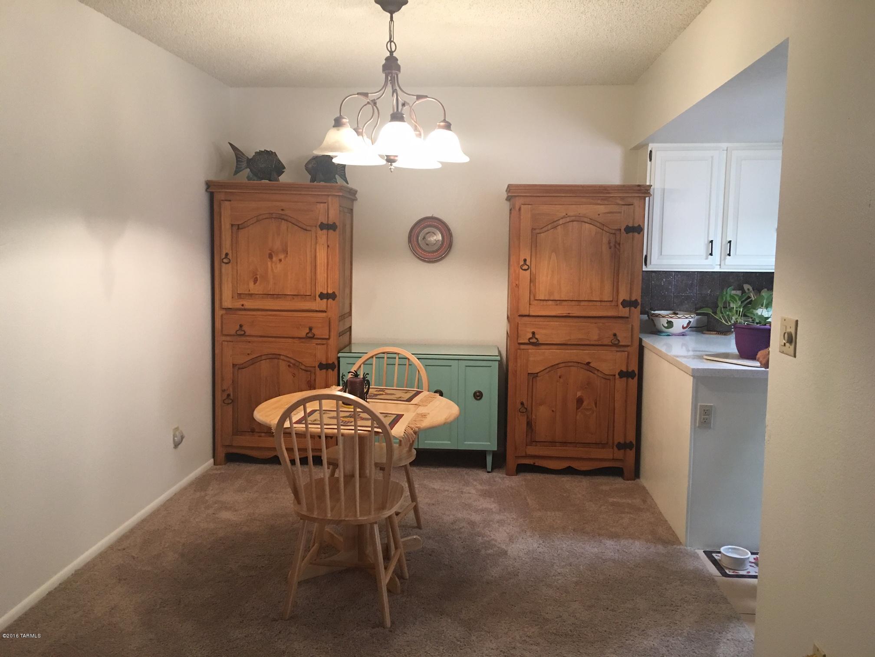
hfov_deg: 61.7
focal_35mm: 29
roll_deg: -2.2
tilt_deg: -7.2
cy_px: 328
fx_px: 733
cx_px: 438
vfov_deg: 48.2
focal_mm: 4.15
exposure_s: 1/15
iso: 64
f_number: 2.2
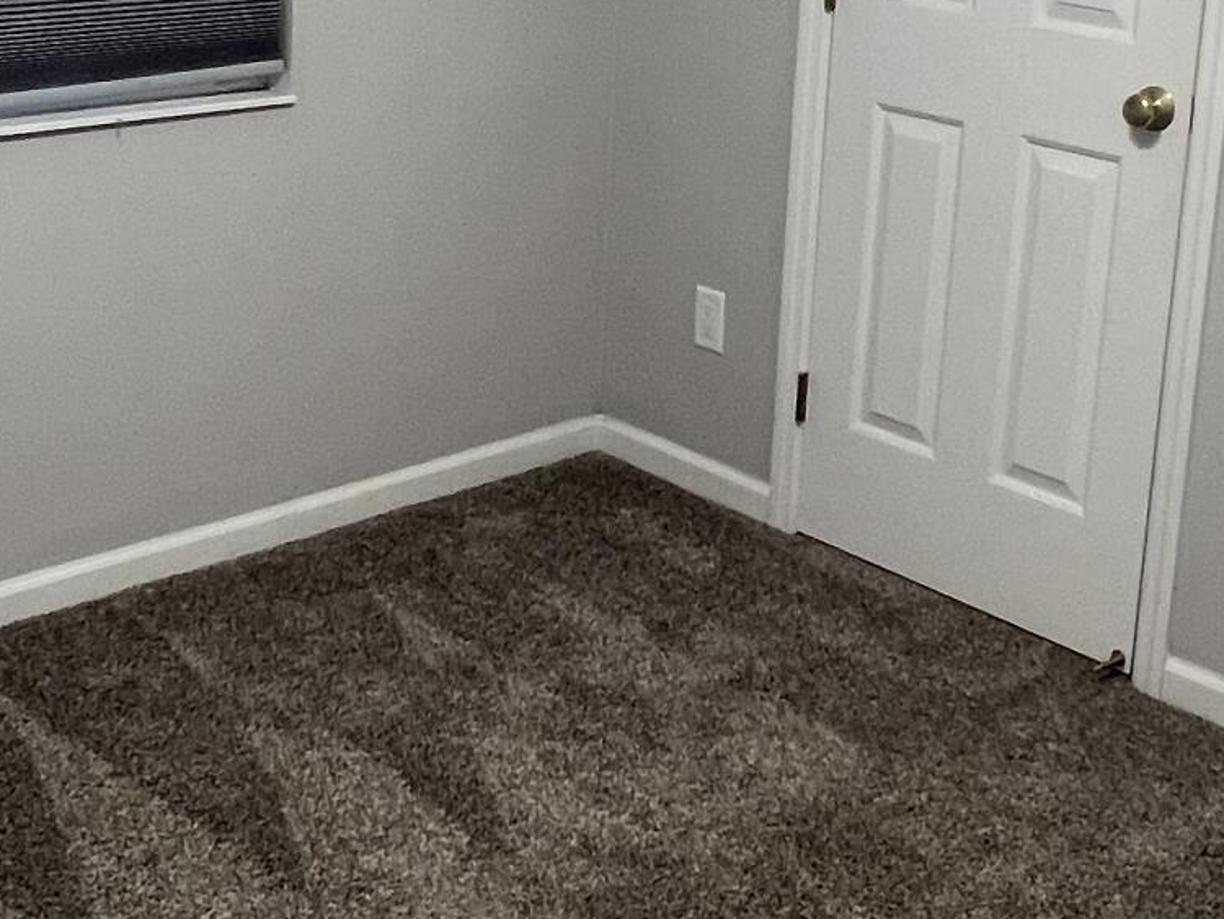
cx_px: 635
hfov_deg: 36.8
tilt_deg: -12.0
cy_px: 129
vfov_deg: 27.3
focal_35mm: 52
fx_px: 1839
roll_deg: -2.8
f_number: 1.8
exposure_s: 1/60
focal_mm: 1.57
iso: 125
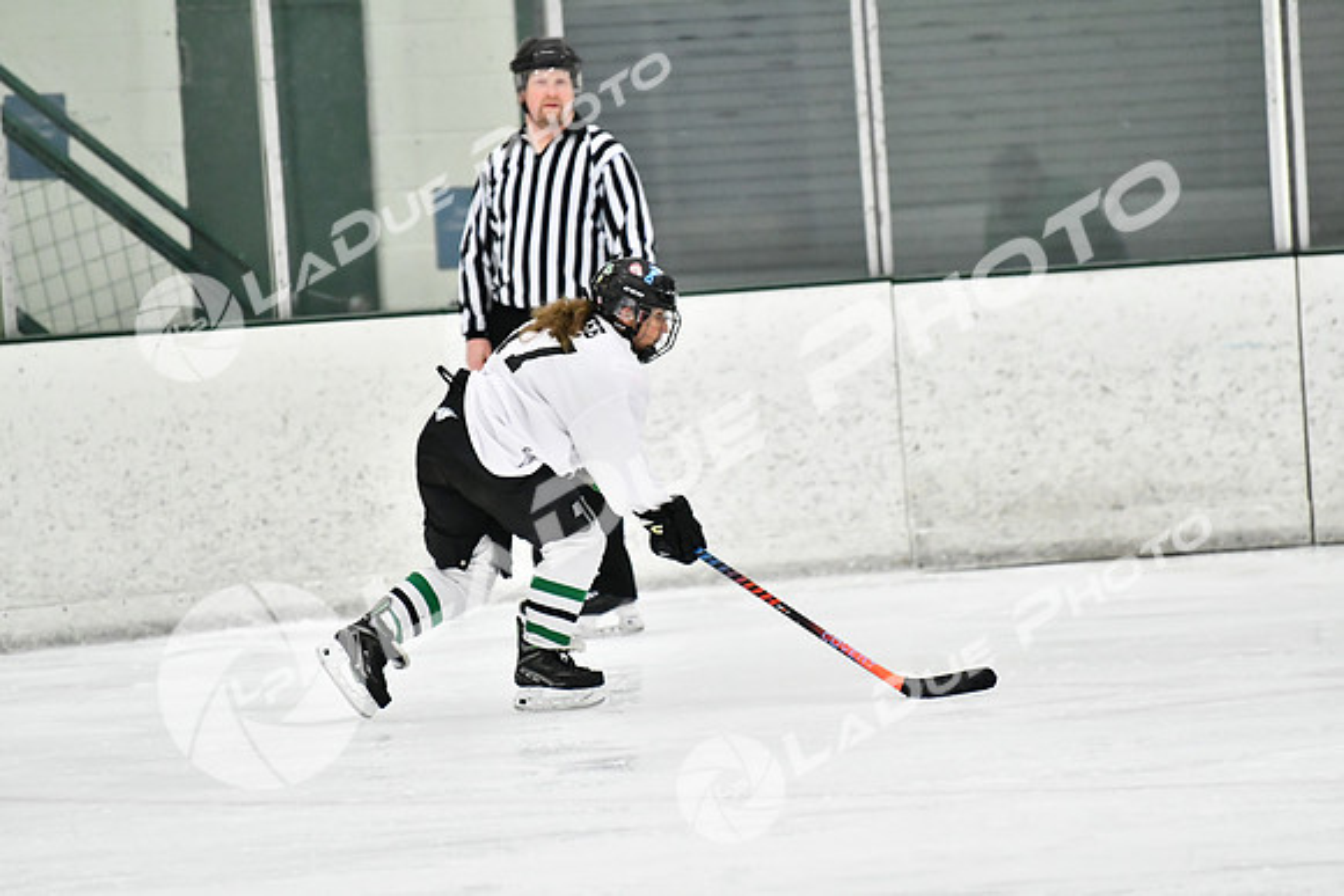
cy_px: 448
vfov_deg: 4.8
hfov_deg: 7.2
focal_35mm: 285
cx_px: 672
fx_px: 10642
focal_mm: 190
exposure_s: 1/1250
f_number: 2.8
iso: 5000
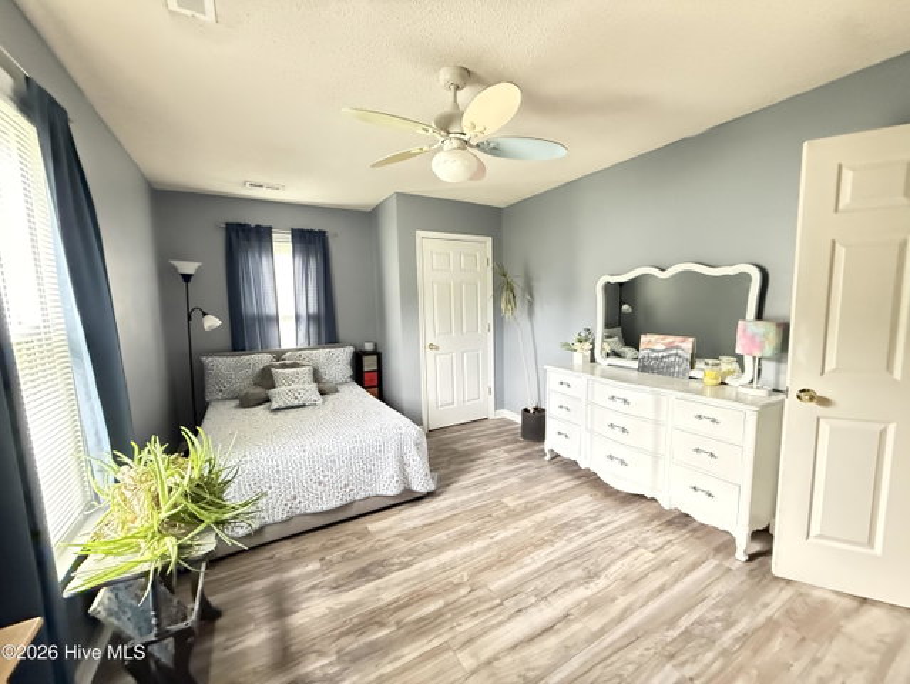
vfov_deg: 85.7
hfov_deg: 102.0
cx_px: 455
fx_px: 368
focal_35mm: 14
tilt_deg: -5.9
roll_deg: +1.4
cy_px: 342
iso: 1250
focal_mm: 2.22
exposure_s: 1/40
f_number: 2.2
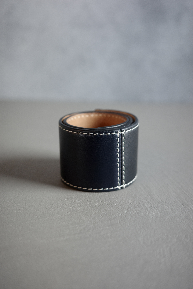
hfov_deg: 33.4
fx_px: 322
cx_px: 96
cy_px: 144
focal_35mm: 40
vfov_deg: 48.5
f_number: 2.8
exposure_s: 1/40
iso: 200
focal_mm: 26
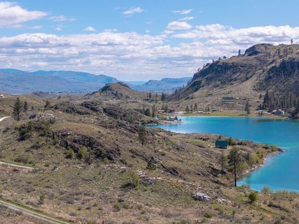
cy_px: 100
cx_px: 62
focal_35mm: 59
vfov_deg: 24.8
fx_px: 510
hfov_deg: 31.9
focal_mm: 8.67
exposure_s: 1/125
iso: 130
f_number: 1.8
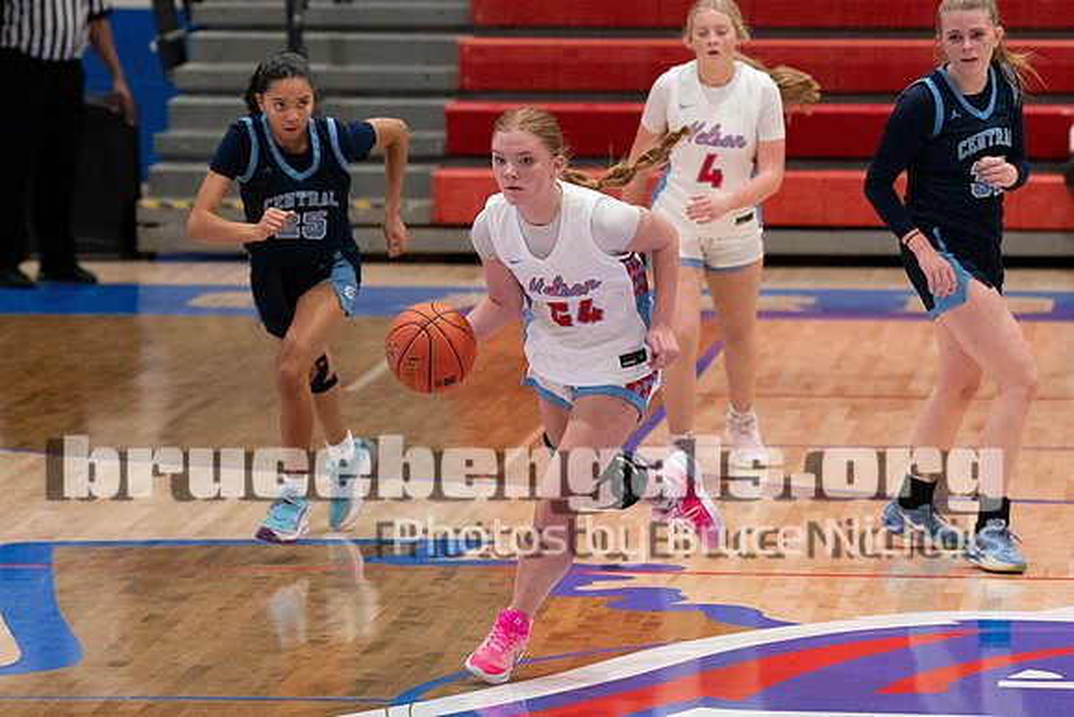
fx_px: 7137
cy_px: 334
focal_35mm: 239
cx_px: 605
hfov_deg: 8.6
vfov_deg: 5.7
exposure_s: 1/1000
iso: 4000
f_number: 2.8
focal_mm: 118
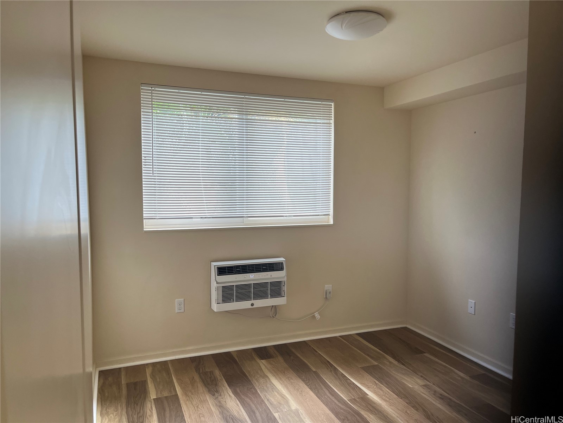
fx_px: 423
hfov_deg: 67.3
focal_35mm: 26
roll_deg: -0.6
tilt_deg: -5.1
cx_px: 282
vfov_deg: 53.1
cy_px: 212
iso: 80
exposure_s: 1/120
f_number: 1.6
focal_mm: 5.1
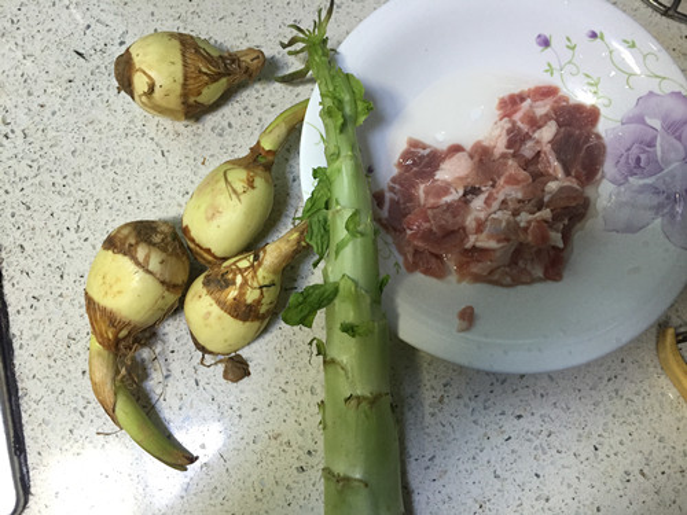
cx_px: 344
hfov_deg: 61.7
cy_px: 258
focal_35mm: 29
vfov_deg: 48.2
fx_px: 576
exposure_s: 1/33
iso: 200
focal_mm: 4.15
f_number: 2.2
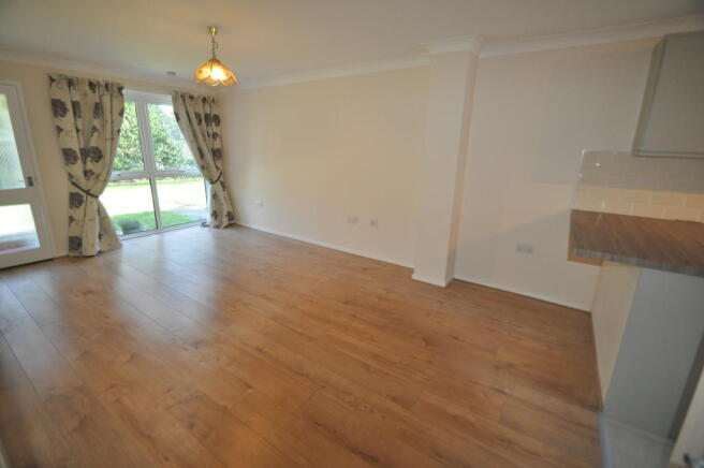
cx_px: 352
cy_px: 234
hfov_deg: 100.4
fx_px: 293
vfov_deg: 77.2
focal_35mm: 15
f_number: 3.5
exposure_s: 1/100
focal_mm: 10
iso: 800
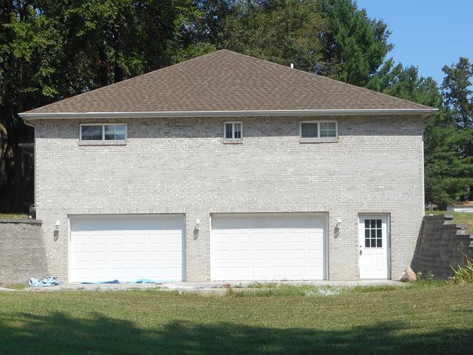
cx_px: 200
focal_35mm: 57
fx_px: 778
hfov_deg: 33.7
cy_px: 222
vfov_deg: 25.6
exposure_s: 1/400
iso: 80
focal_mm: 6.9
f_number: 4.5
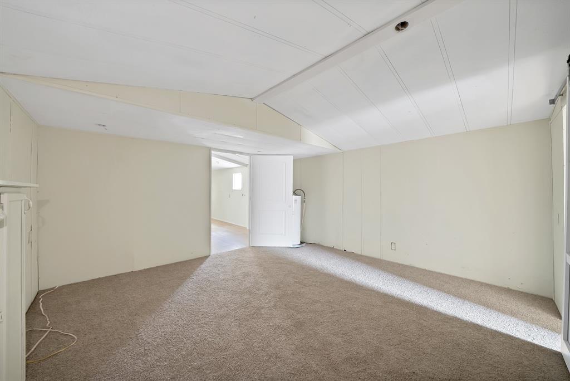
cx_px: 285
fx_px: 190
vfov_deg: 90.1
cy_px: 190
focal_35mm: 12
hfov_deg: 112.6
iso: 640
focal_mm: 12
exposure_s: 8
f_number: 9
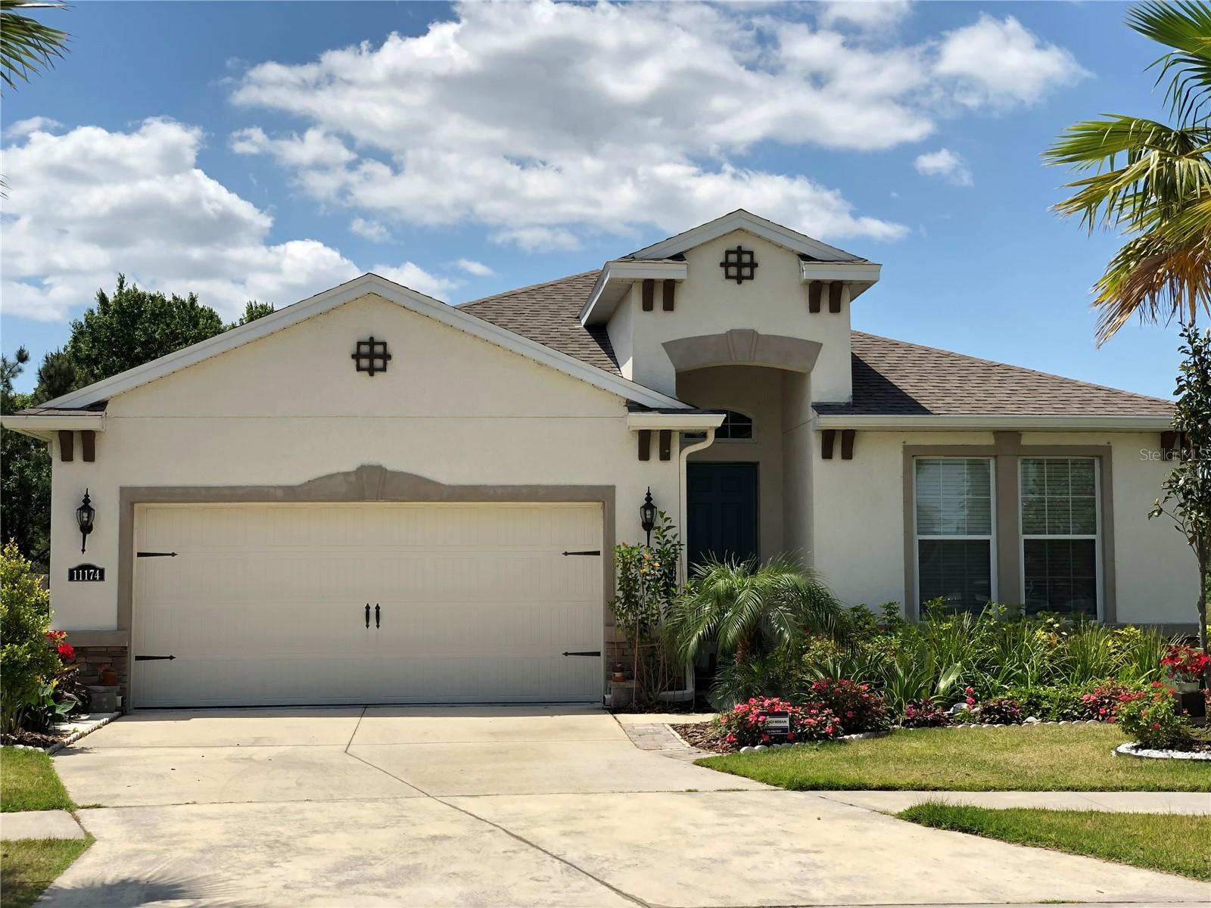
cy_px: 454
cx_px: 606
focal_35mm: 52
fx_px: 1819
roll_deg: +0.8
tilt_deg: +5.5
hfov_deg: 36.8
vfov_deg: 28.0
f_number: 2.4
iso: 16
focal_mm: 6
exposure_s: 1/714
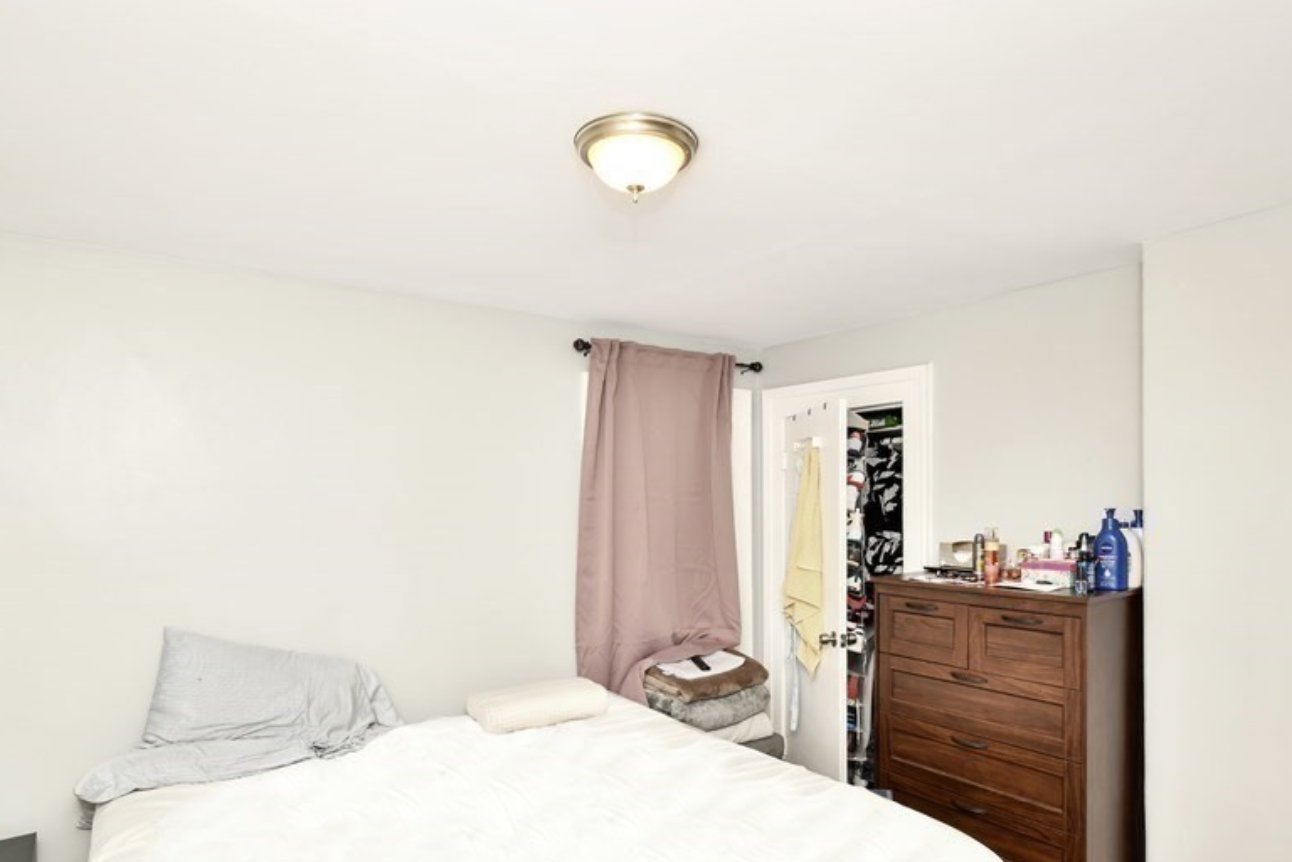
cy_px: 503
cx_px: 651
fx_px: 718
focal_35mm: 20
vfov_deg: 61.6
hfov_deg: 84.0
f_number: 7.1
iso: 200
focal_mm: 15
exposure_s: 1/30
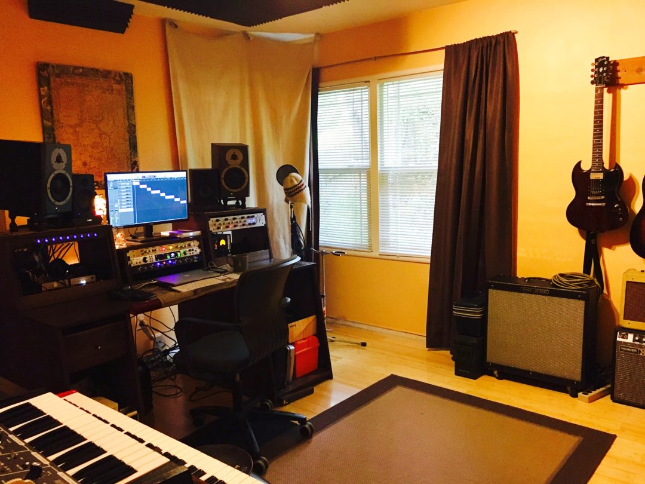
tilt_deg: -7.1
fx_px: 540
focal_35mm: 29
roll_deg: +1.6
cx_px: 322
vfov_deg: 48.2
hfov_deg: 61.7
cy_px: 242
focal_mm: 4.15
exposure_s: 1/15
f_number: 2.2
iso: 250
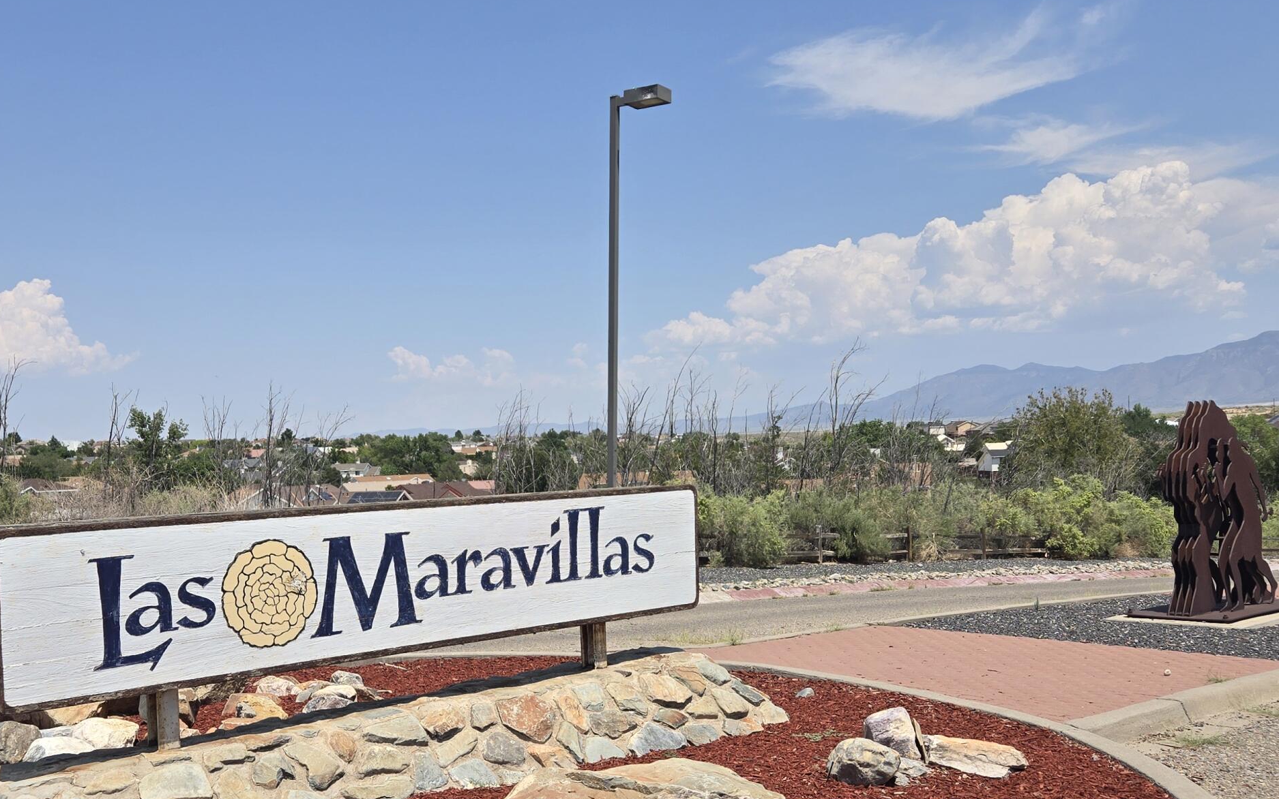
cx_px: 525
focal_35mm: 39
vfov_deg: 32.6
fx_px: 1359
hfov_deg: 50.1
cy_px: 496
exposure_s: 1/2851
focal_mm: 5.4
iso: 25
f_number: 1.8
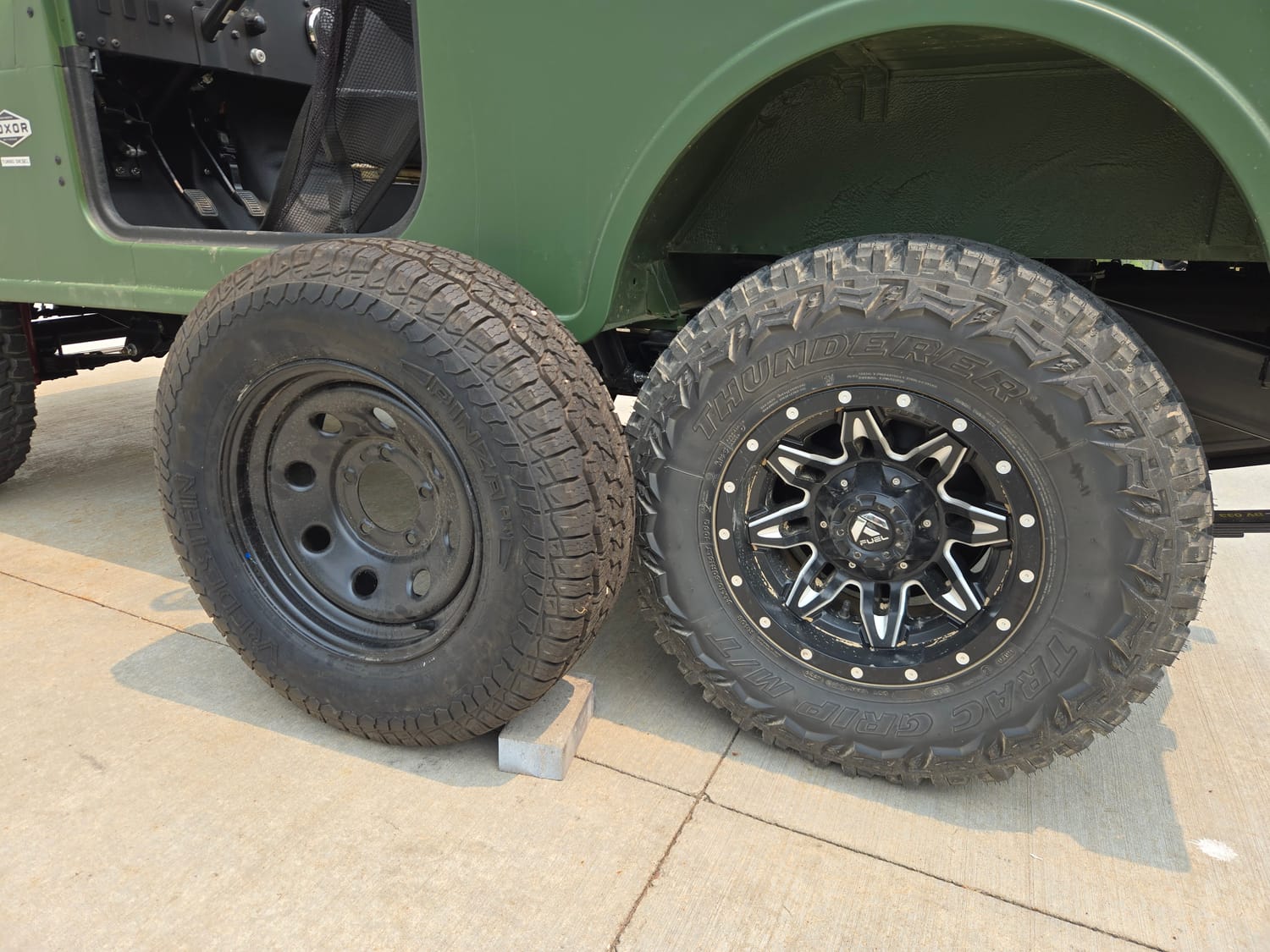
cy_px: 476
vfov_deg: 58.9
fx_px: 844
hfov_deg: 73.9
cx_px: 635
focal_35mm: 23
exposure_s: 1/679
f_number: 1.8
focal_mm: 5.4
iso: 25
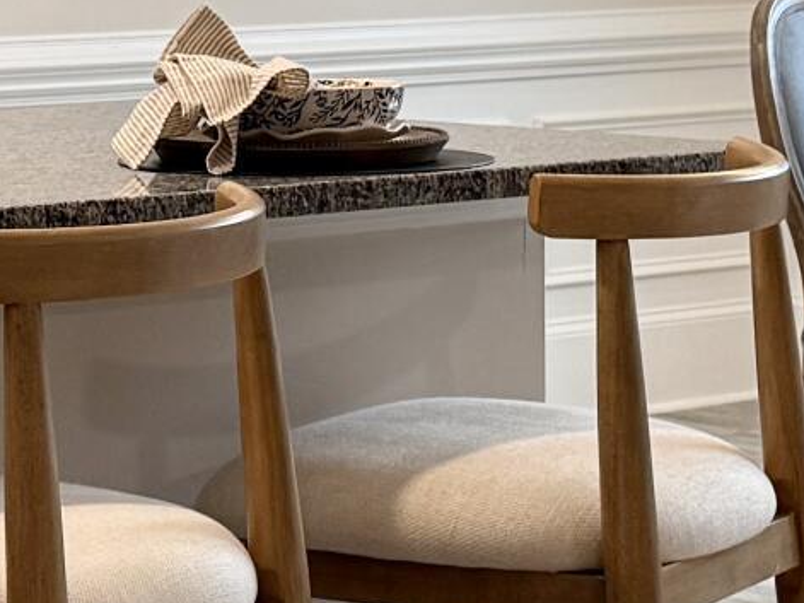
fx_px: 3553
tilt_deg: -3.0
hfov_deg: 12.8
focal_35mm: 153
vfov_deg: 9.6
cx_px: 46
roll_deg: +0.3
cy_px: 29
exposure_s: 1/120
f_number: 1.78
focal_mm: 6.76
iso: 160
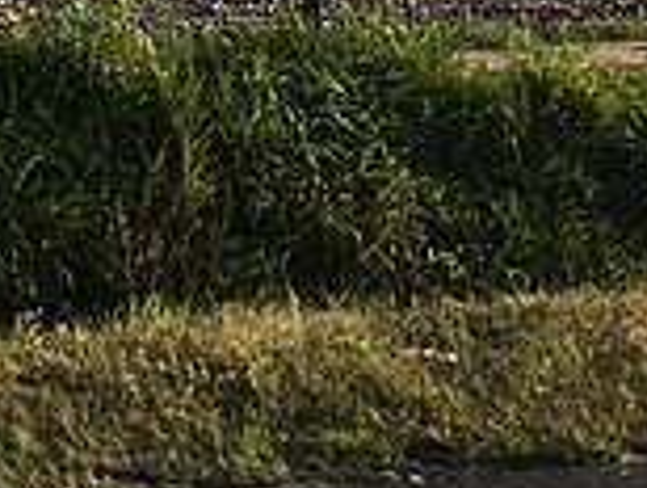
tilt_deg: +4.8
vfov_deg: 8.0
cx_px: -576
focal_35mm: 169
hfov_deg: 10.8
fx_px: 3164
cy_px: -797
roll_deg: +0.5
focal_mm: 4.15
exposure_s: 1/1012
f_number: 2.2
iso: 25
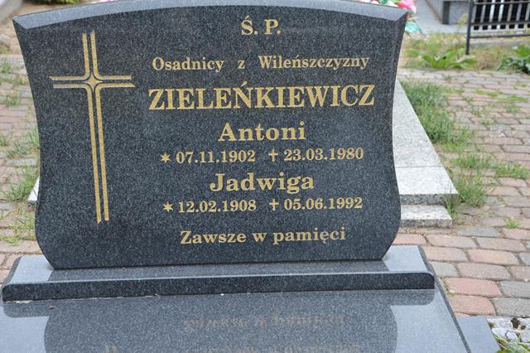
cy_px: 176
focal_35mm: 72
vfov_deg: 18.9
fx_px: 1059
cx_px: 265
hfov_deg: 28.1
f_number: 5.6
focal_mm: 48
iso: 250
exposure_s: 1/125
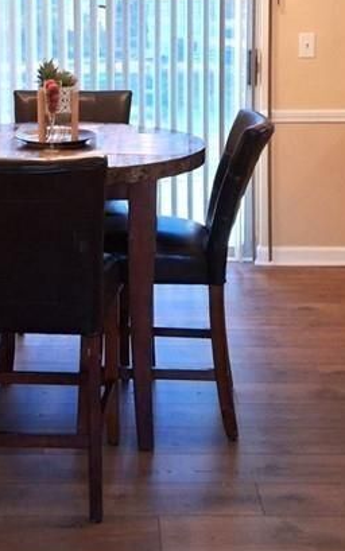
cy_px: 69
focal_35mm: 69
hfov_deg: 18.9
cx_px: 125
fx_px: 1037
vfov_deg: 28.7
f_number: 1.8
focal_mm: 3.98
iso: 250
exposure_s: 1/120
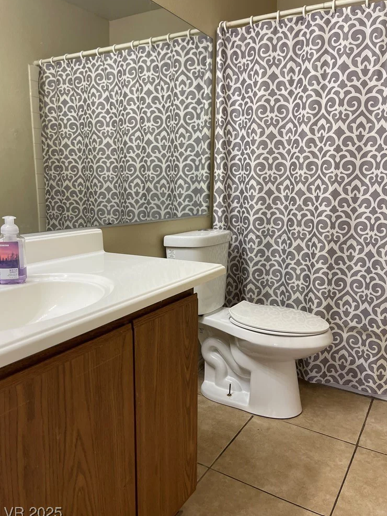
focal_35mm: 27
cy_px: 260
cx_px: 192
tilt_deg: -10.5
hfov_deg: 51.4
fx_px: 402
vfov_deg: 65.3
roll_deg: +0.5
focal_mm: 5.1
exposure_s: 1/120
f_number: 1.6
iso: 125
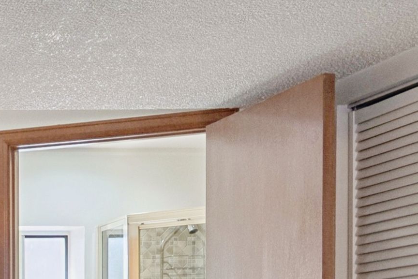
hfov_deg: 17.0
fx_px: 1196
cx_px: -287
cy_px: 398
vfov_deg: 12.7
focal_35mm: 103
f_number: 9
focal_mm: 21
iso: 400
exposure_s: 1/13
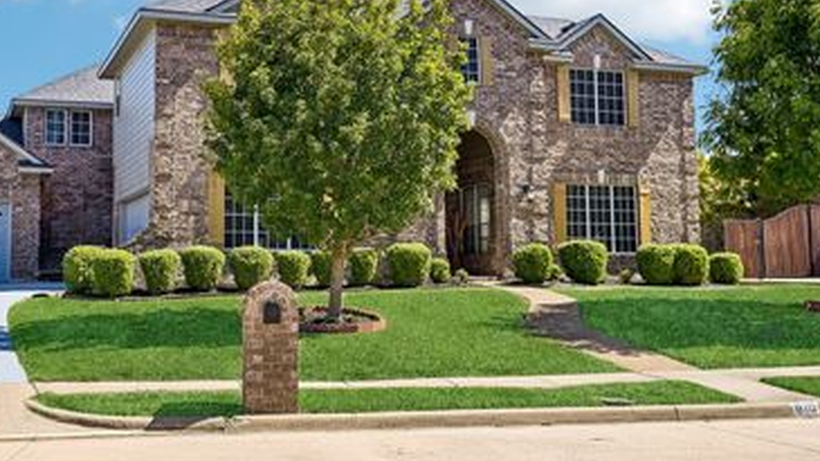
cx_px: 312
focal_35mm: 43
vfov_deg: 27.6
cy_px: 172
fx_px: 935
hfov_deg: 47.0
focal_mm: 30
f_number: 8
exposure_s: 1/800
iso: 400
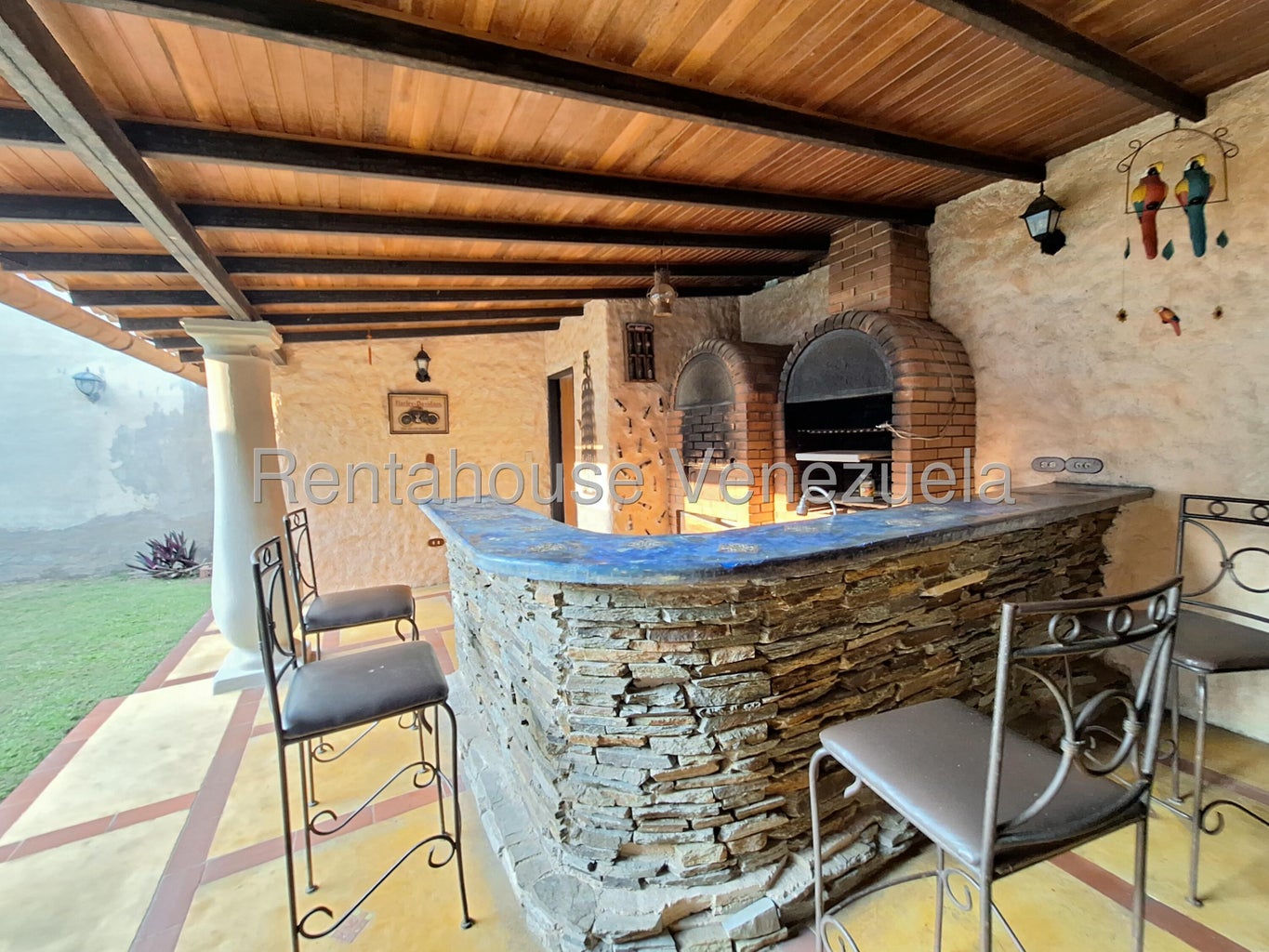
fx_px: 477
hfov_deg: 106.2
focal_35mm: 13
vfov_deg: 89.9
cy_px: 476
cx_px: 634
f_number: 2.2
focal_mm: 1.74
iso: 200
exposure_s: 1/40
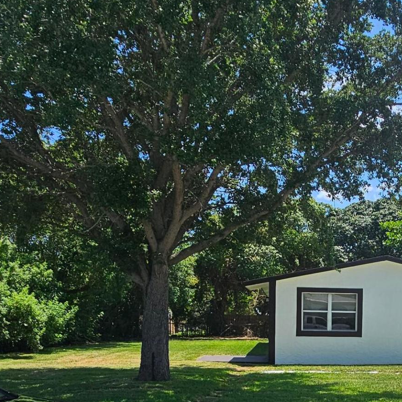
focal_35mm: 38
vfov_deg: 41.1
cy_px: 346
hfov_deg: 42.0
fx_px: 499
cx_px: 320
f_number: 2.2
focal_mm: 2.2
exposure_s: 1/2228
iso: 50
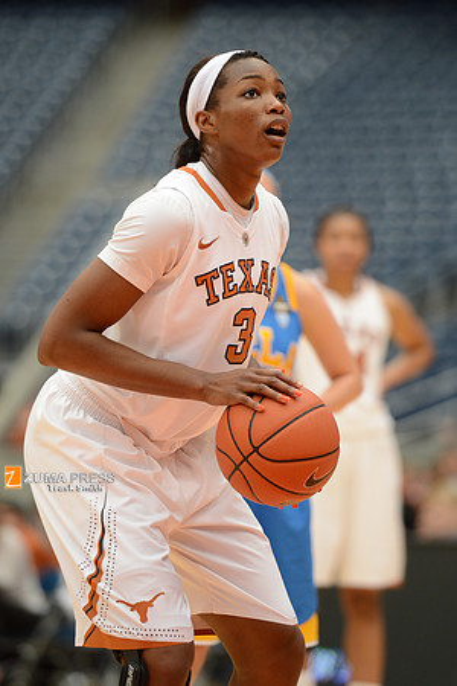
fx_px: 3808
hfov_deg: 6.9
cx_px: 228
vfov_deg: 10.3
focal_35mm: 200
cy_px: 343
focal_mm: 200
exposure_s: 1/1250
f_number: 2.8
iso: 1250
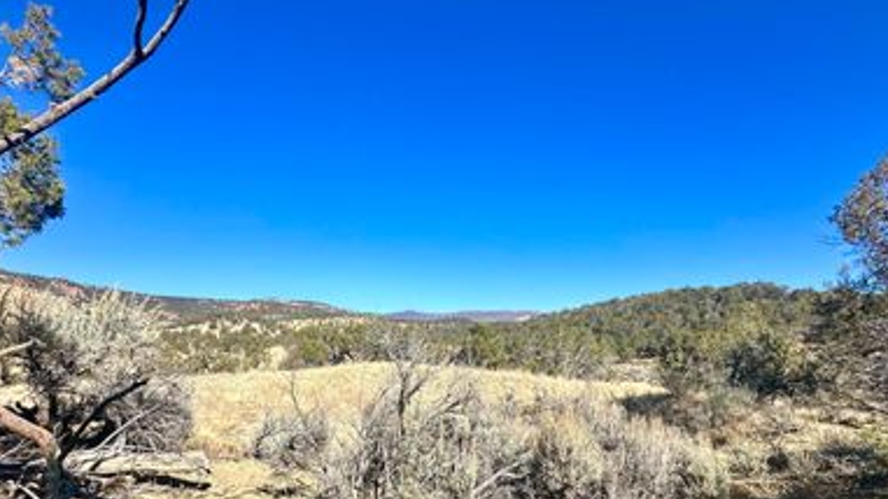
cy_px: 356
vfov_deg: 54.0
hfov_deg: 86.6
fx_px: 471
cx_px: 427
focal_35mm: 20
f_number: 2.2
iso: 50
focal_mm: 2.22
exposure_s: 1/1595
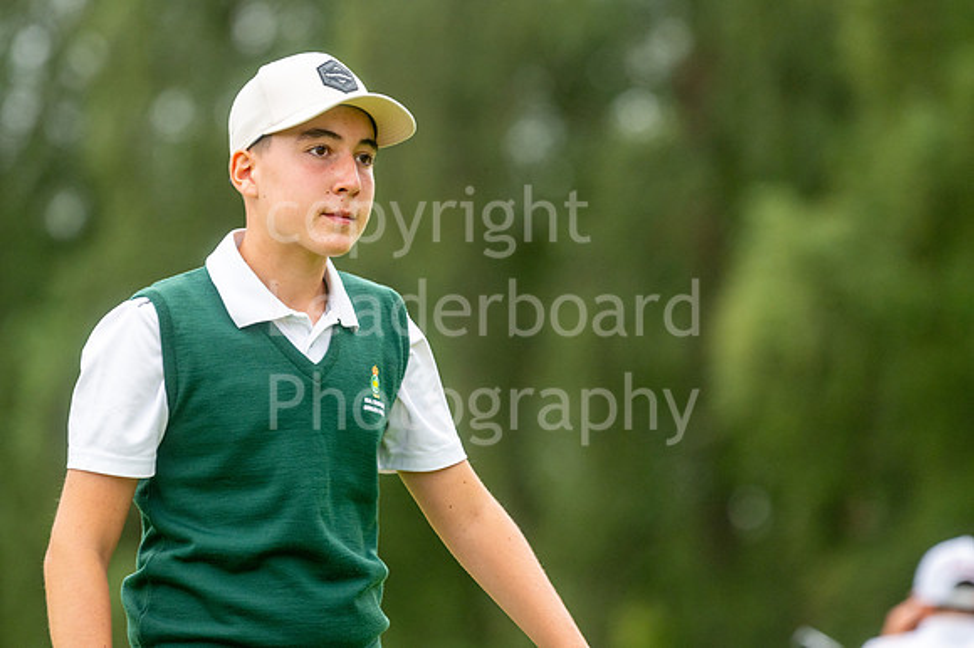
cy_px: 324
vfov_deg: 3.1
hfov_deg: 4.6
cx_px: 487
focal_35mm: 450
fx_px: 12168
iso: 400
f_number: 5
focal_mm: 300
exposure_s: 1/640
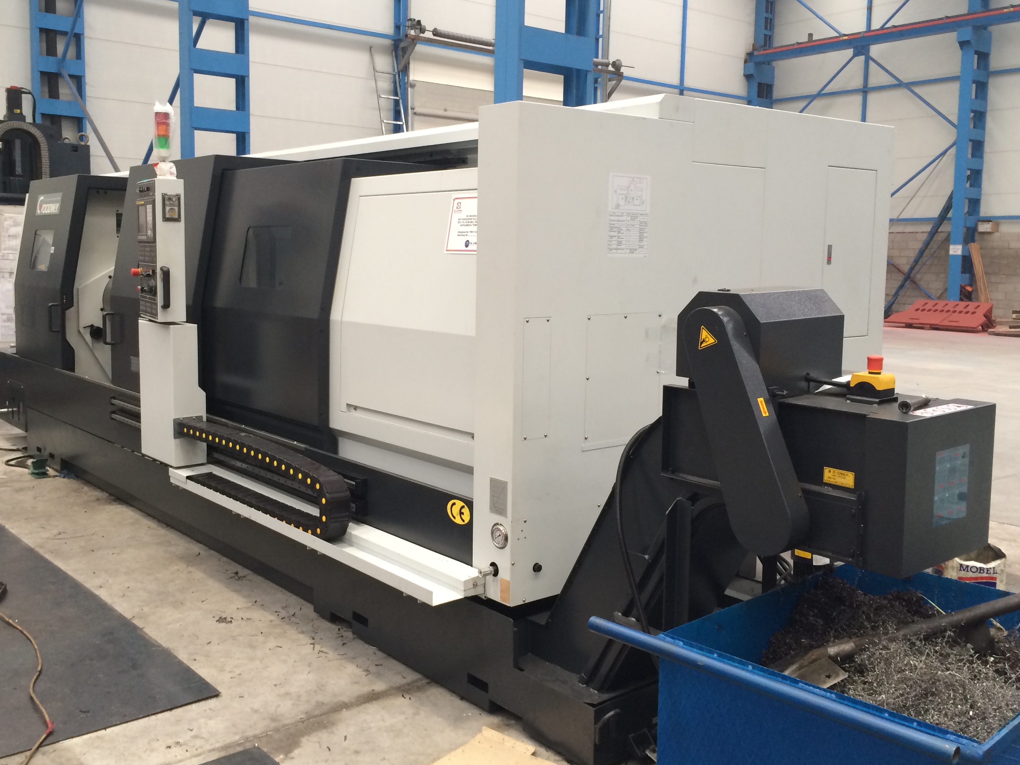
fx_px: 1031
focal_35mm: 35
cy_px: 349
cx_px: 461
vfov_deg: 40.7
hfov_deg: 52.5
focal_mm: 4.12
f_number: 2.2
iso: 80
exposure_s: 1/30
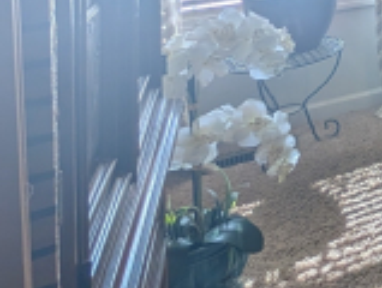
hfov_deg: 19.2
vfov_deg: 23.1
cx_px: 771
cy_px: -154
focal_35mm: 50
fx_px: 553
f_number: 1.7
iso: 42
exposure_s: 1/120
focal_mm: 2.02
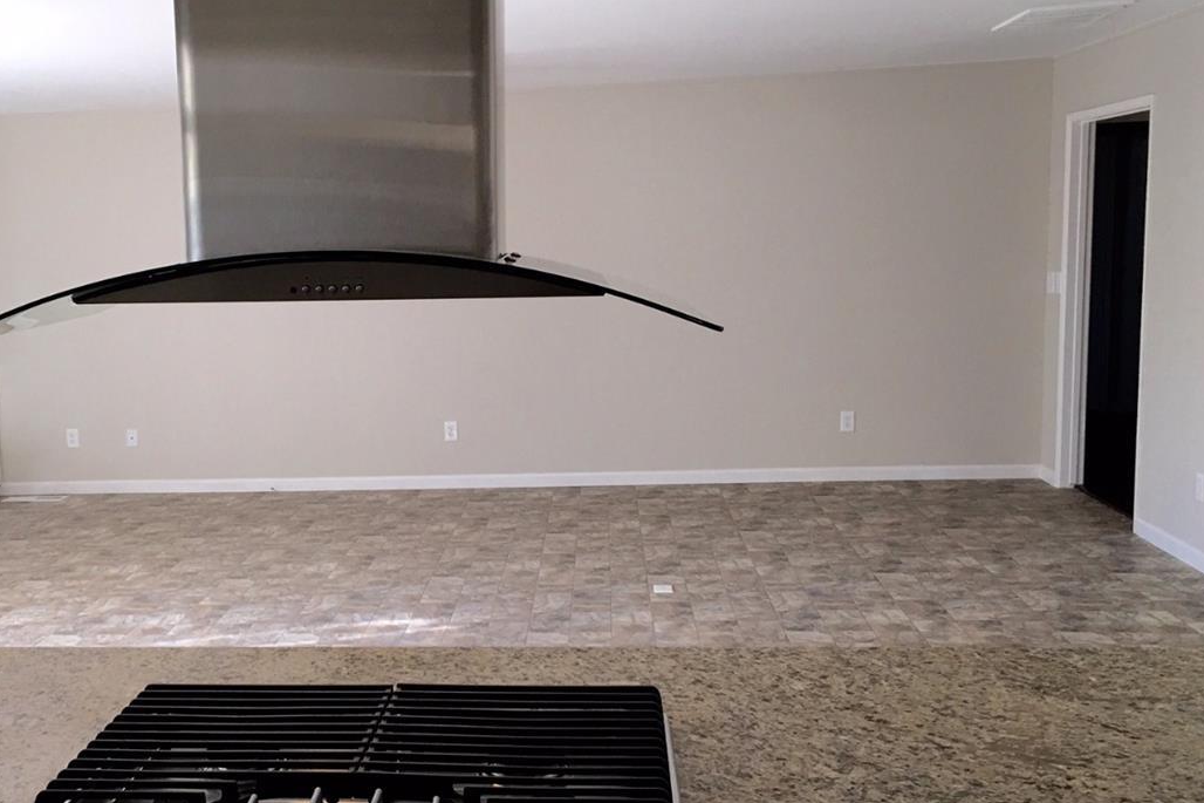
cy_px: 489
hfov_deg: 43.9
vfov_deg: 30.4
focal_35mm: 44
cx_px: 403
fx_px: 1471
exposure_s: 1/30
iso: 25
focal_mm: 4.15
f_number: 2.2
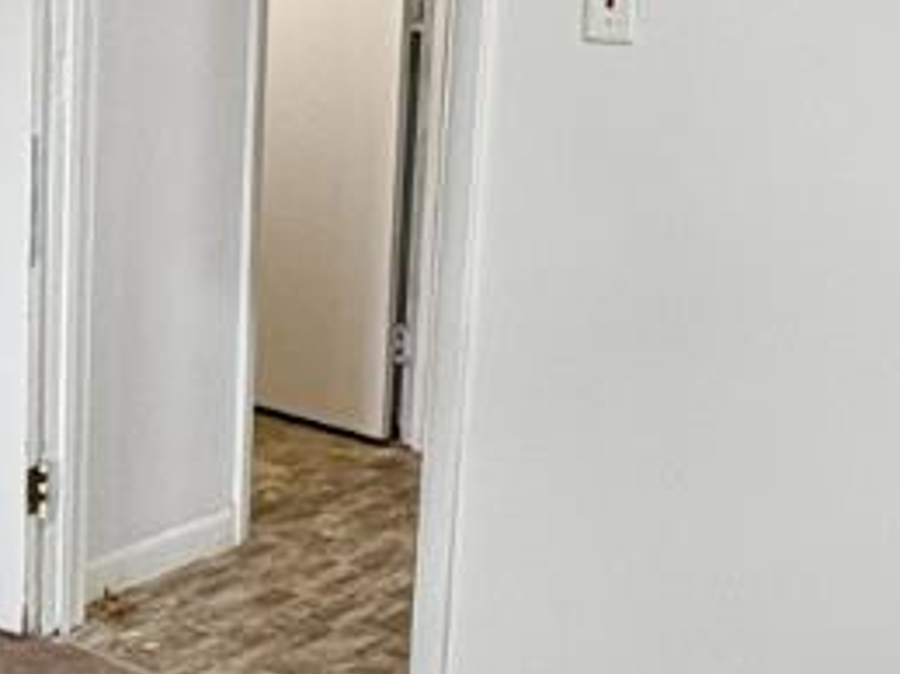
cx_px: -69
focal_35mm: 81
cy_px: 276
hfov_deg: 22.8
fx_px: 2105
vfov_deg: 18.2
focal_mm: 2.22
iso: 200
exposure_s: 1/120
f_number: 2.2
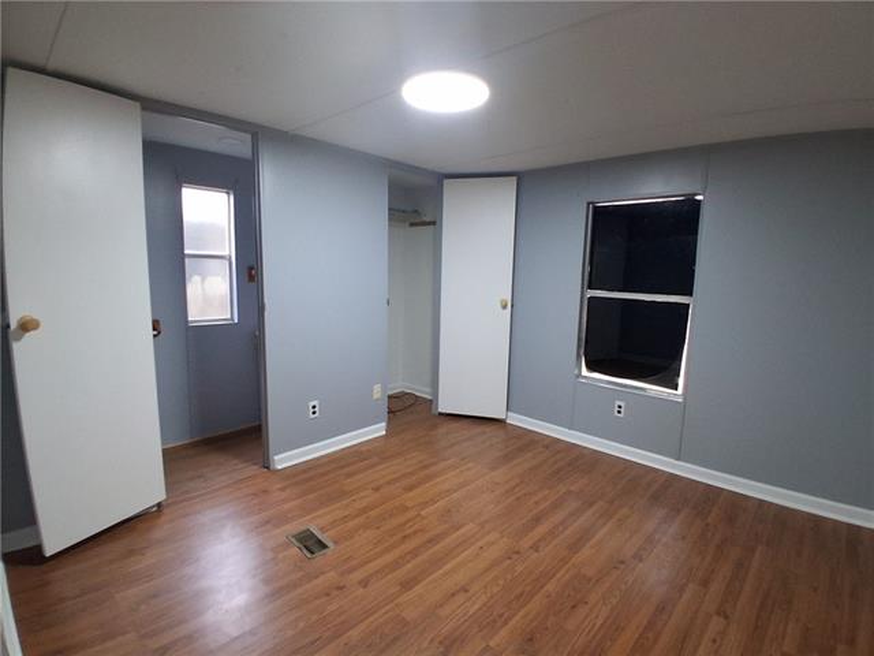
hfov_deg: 91.0
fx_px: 429
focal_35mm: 17
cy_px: 328
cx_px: 437
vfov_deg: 74.7
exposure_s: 1/40
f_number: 2.2
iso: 160
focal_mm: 1.4
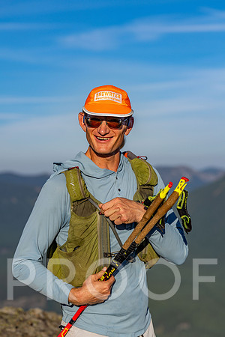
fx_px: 975
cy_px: 168
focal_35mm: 104
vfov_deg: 19.6
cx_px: 112
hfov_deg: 13.2
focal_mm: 104
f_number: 4.5
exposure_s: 1/1600
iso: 100
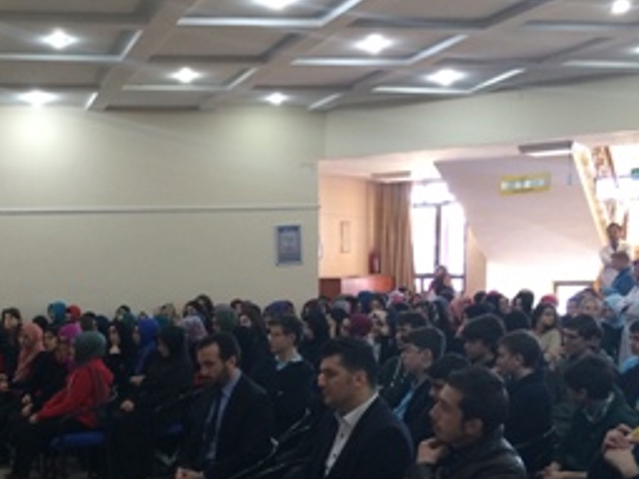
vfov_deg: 27.7
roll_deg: +2.8
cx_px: 183
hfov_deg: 36.9
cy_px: 411
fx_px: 941
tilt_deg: -9.5
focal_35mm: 51
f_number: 2.2
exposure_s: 1/30
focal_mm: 4.15
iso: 160
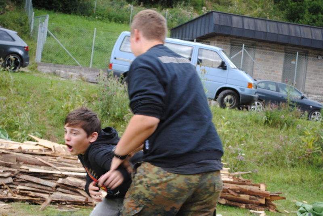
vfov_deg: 19.0
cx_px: 162
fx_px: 647
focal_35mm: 72
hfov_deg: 28.0
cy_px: 108
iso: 200
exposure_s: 1/50
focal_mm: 48
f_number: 5.3
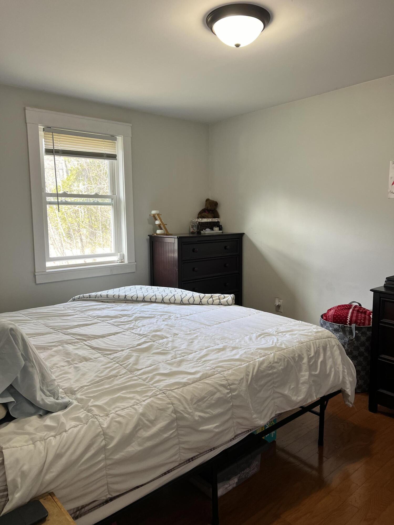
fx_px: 395
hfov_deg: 53.1
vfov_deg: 67.3
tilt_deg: -7.8
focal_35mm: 26
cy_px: 262
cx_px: 197
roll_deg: +0.7
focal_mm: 5.7
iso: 64
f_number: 1.5
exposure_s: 1/60
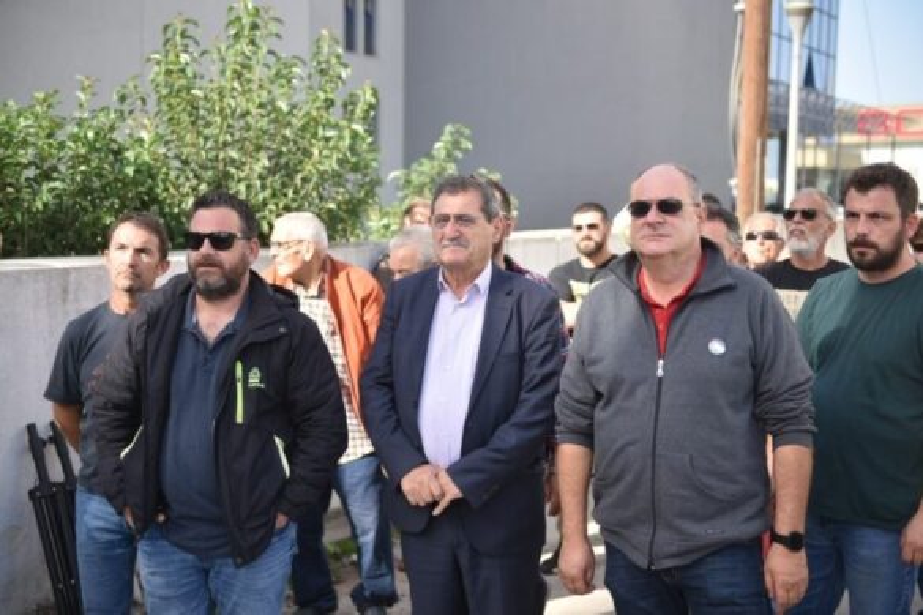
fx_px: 1333
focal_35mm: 52
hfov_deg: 38.2
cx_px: 462
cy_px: 308
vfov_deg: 26.0
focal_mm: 52
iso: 200
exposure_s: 1/1000
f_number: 2.8
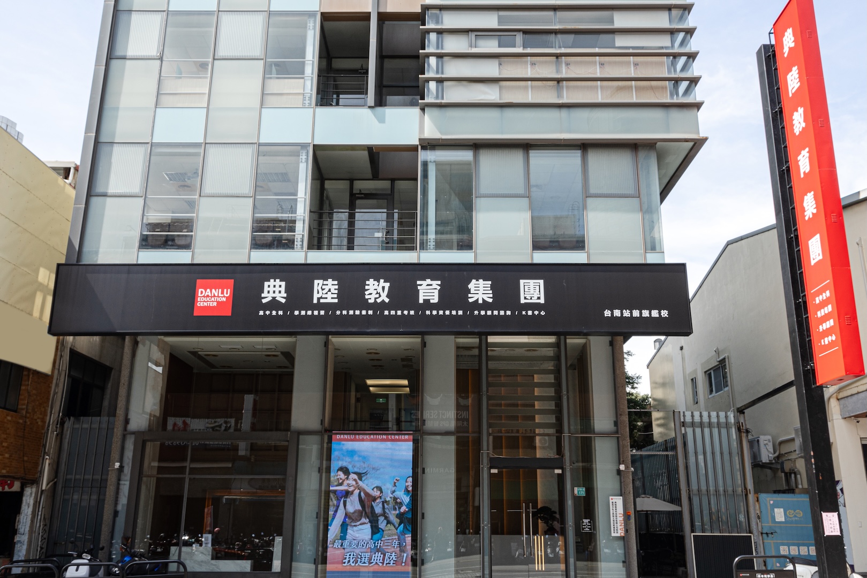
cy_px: 289
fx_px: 795
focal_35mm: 33
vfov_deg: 40.0
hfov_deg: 57.2
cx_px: 434
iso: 100
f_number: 10
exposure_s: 1/125
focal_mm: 22
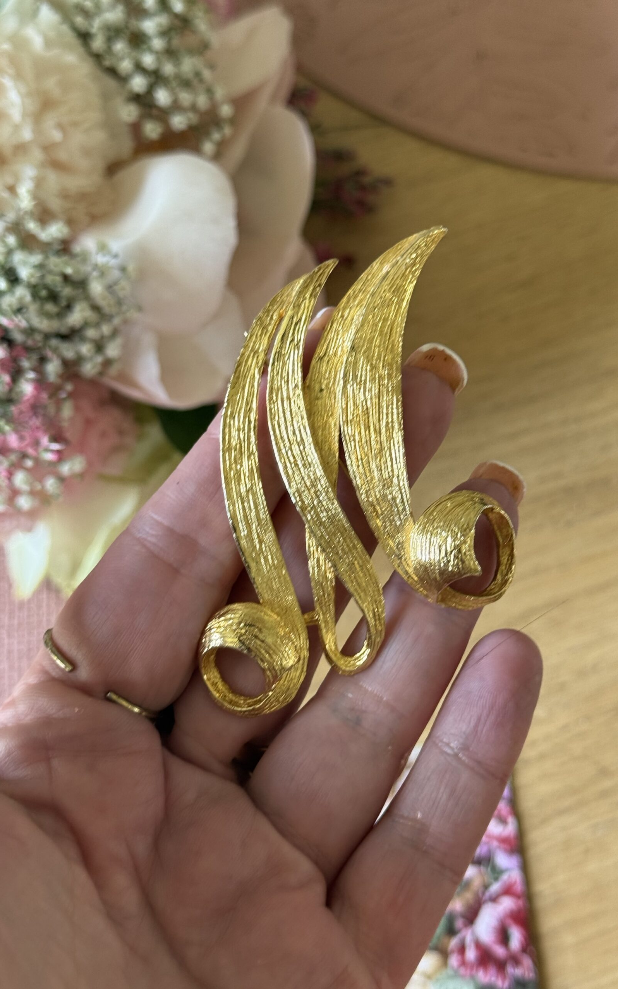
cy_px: 495
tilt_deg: -67.7
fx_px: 1375
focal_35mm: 51
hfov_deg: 25.3
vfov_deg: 39.6
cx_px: 359
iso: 100
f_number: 1.78
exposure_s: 1/67
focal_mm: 6.76
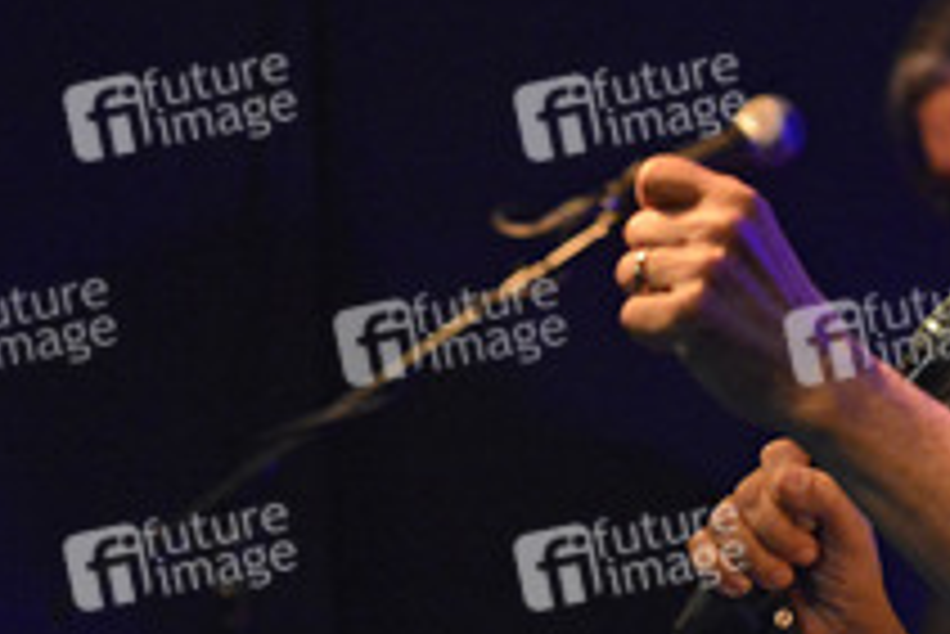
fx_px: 4225
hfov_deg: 12.7
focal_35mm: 160
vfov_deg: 8.6
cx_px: 961
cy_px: 445
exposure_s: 1/400
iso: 8063
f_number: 2.8
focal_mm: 75
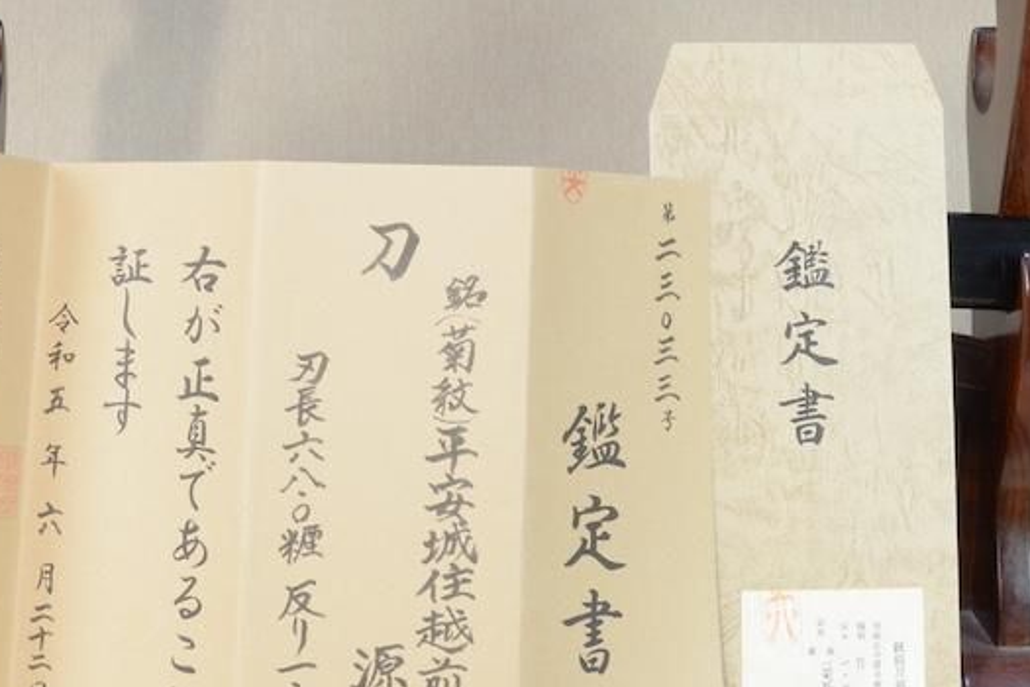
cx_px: 496
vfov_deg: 16.7
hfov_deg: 25.4
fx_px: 2289
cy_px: -15
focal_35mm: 80
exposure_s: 1/2
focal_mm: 20
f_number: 11
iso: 400
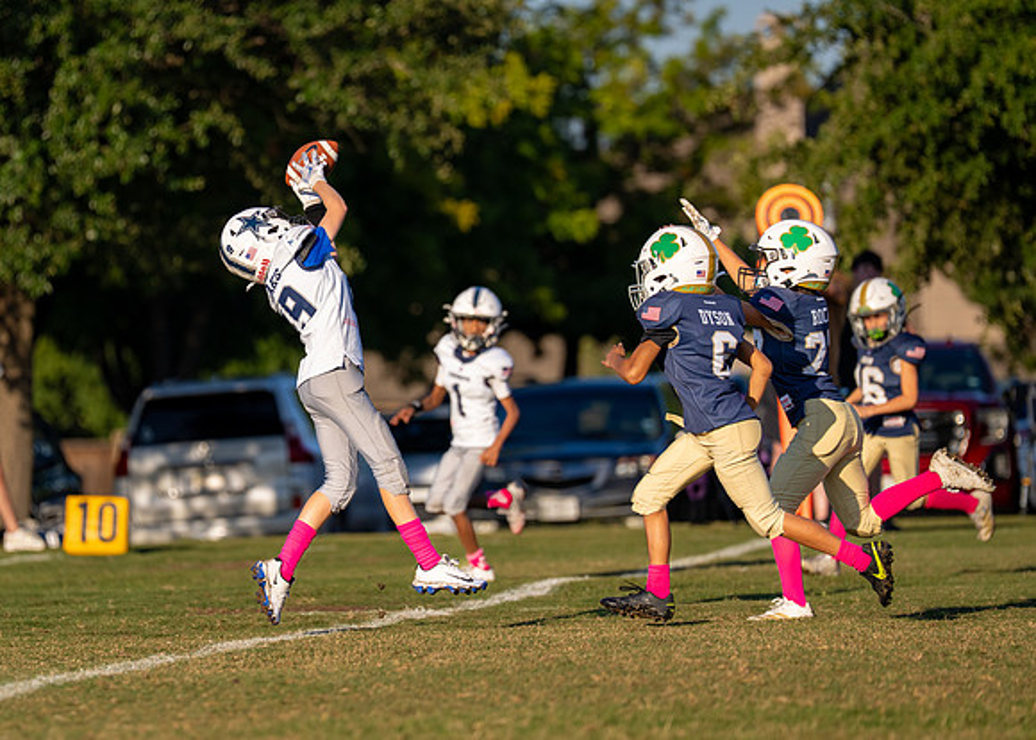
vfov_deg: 5.1
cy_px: 332
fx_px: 8291
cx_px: 369
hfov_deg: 7.1
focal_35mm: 282
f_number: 2.8
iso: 200
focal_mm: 191
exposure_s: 1/4000
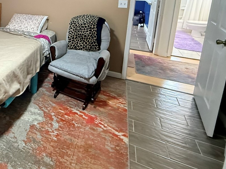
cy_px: 15
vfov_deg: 44.9
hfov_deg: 54.8
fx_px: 183
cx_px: 21
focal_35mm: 28
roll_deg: -0.2
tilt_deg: -10.8
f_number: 2.2
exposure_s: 1/60
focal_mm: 2.22
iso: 640
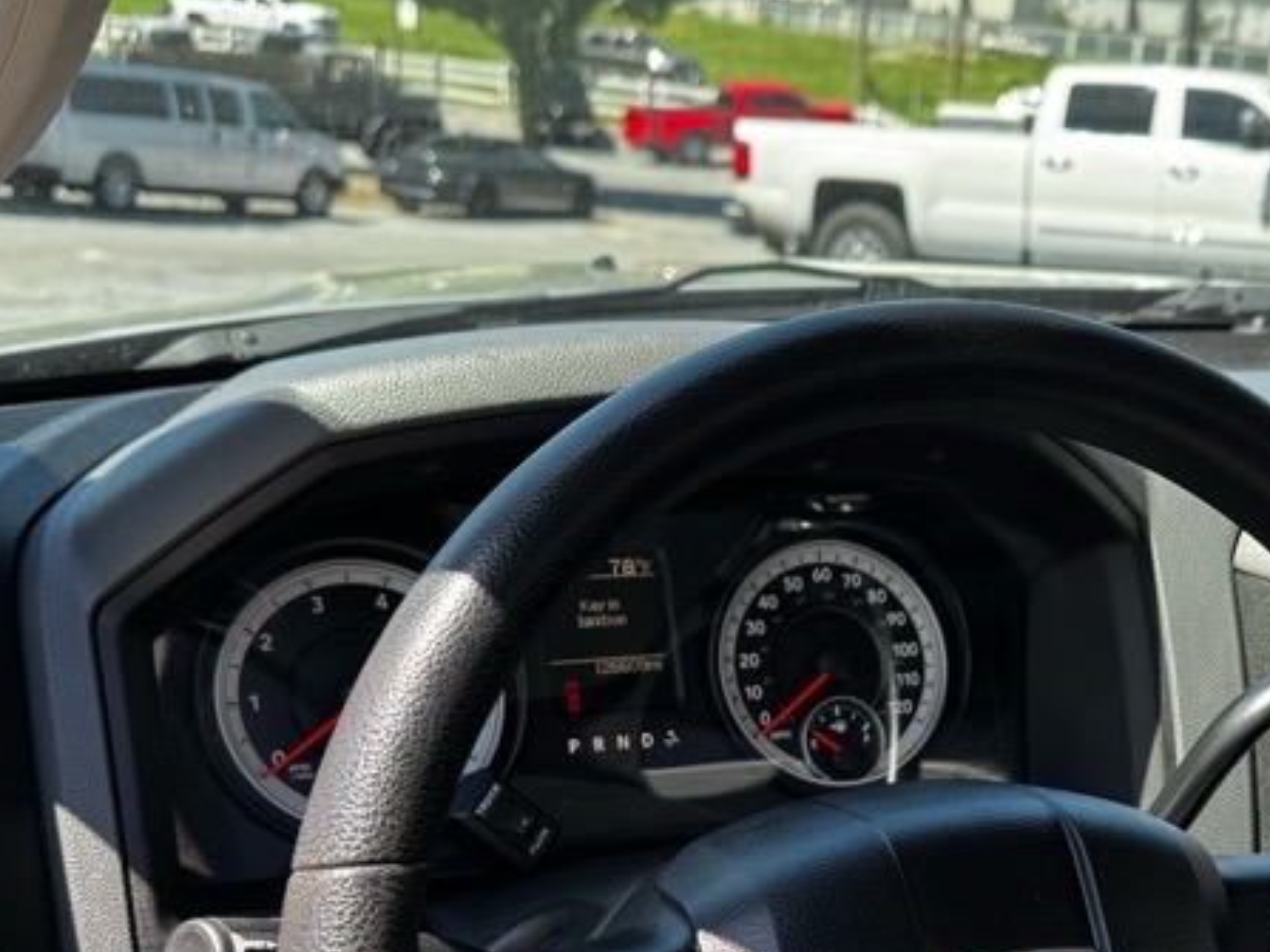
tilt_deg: -23.5
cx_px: 972
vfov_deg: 25.7
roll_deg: -6.2
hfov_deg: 34.1
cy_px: 855
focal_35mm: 55
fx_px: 2017
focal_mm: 6.76
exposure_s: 1/464
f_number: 1.78
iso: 80
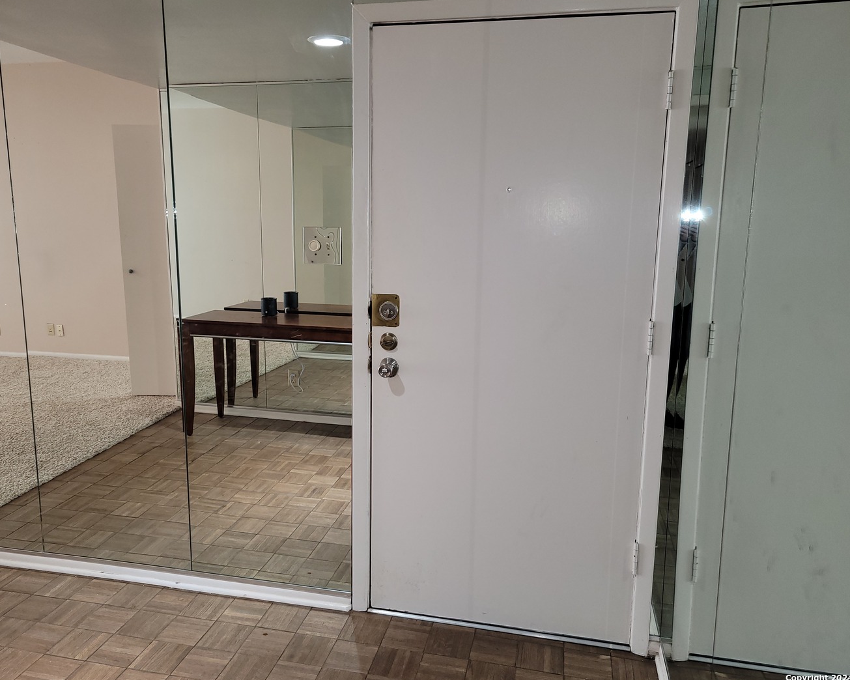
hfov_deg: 62.1
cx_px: 386
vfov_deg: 51.5
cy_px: 342
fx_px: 704
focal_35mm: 28
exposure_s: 1/30
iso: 100
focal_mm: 5.4
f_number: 1.8
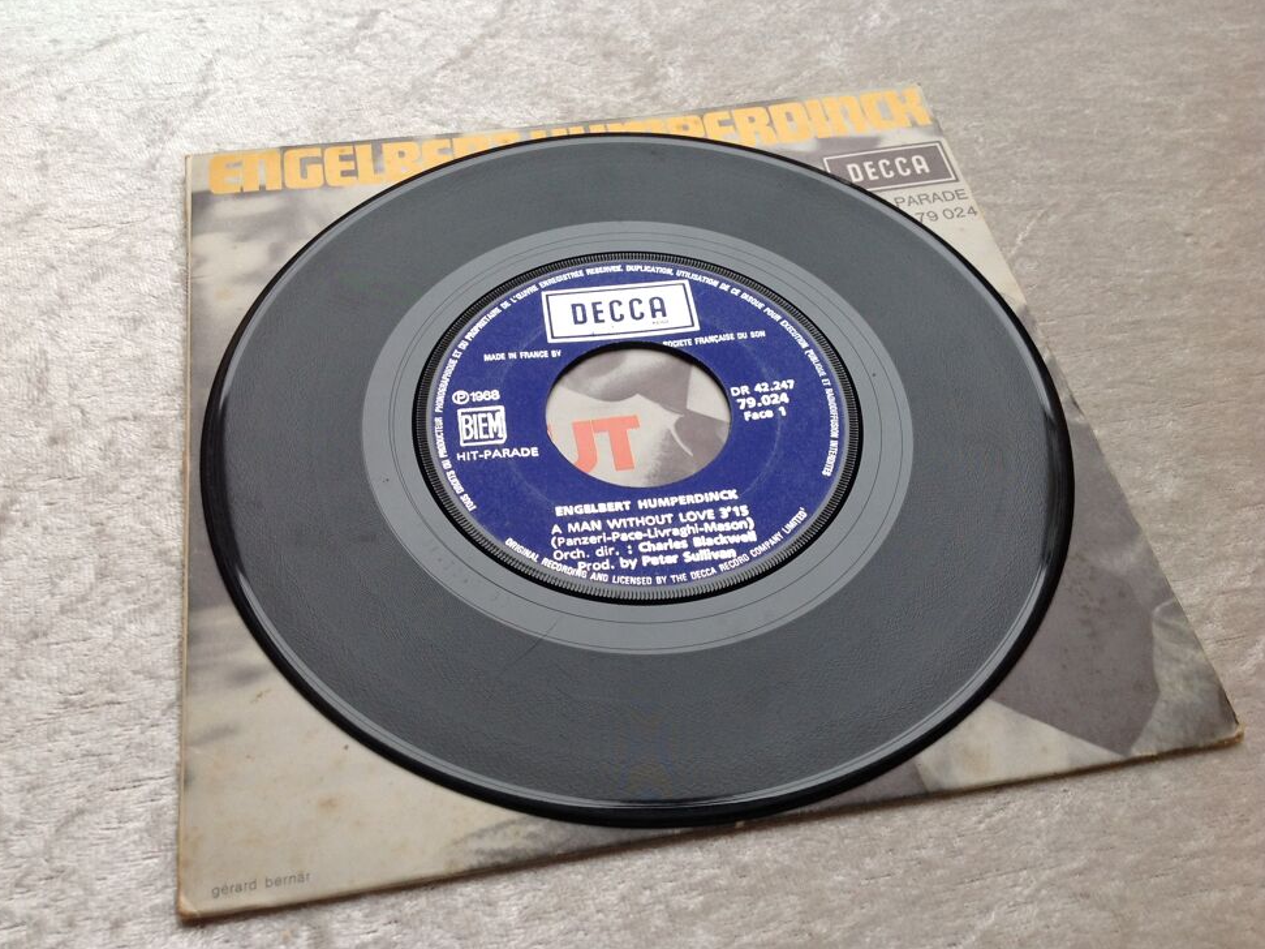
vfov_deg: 39.6
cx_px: 615
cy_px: 479
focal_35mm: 36
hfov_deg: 51.4
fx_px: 1315
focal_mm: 4.28
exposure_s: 1/30
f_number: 2.4
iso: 50
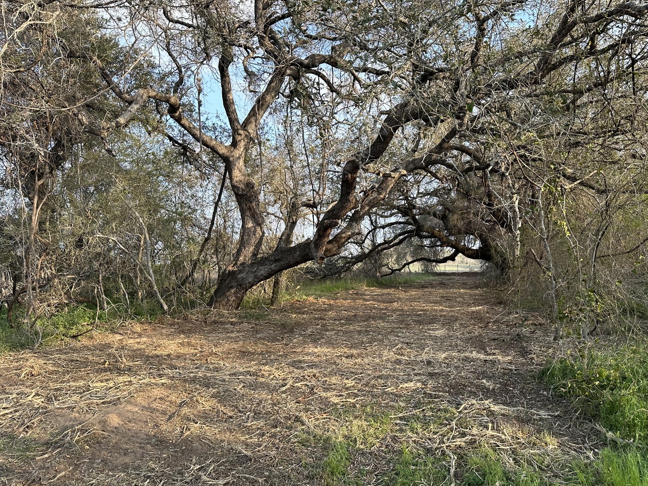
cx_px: 352
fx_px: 524
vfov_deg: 49.7
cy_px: 270
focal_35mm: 28
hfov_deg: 63.3
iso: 80
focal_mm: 6.86
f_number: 1.78
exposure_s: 1/690
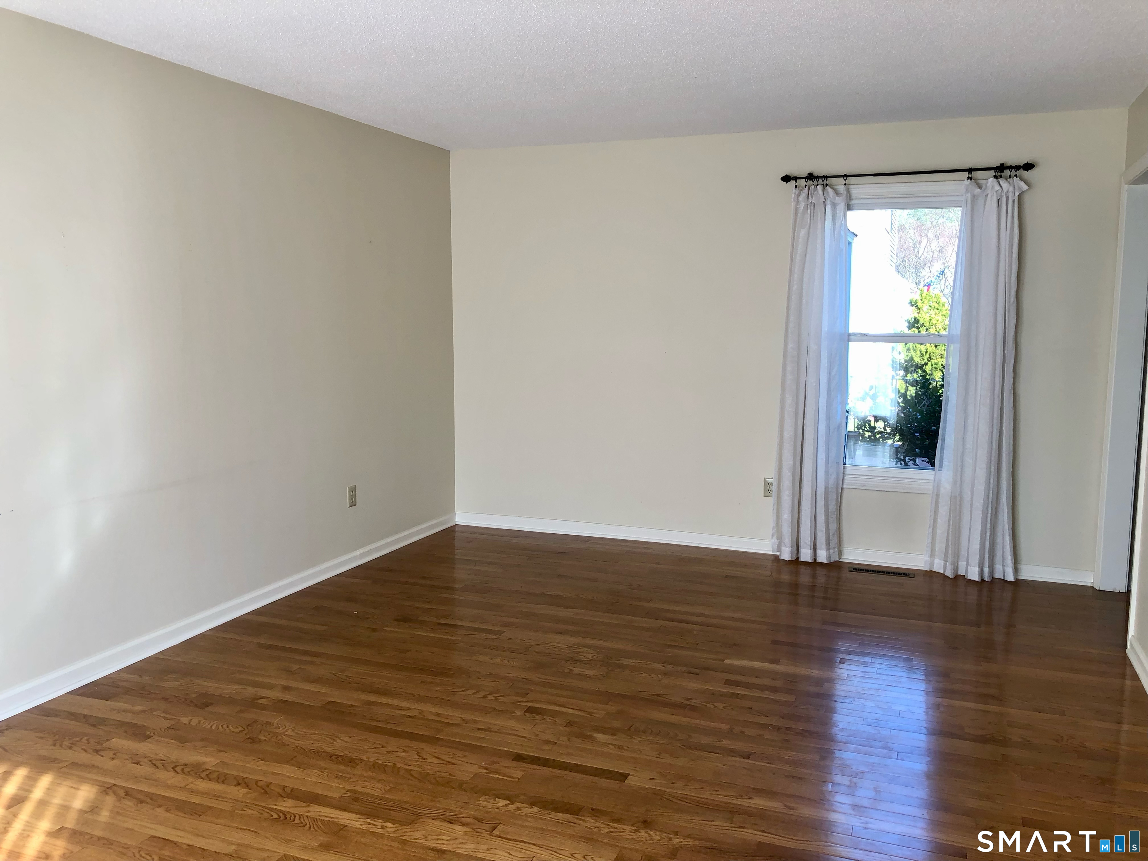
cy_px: 430
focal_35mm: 28
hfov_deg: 63.4
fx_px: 929
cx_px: 574
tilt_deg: -6.3
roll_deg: -0.5
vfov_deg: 49.7
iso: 32
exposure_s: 1/120
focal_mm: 3.99
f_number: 1.8
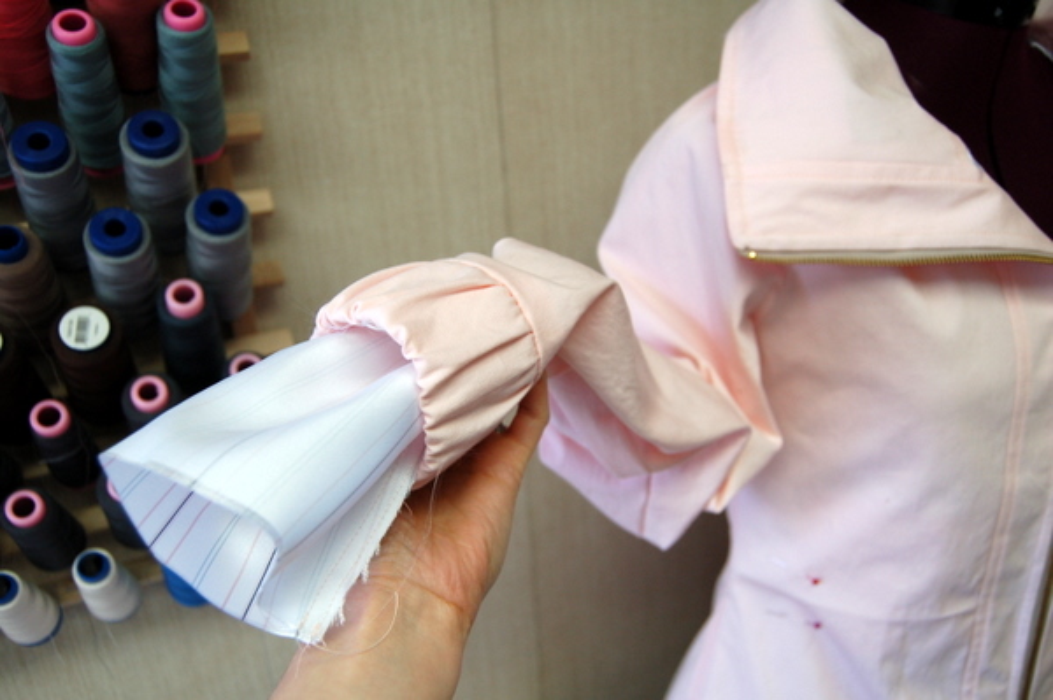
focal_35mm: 30
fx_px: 877
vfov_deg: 43.5
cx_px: 526
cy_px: 350
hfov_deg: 62.0
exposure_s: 1/60
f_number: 4
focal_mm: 20
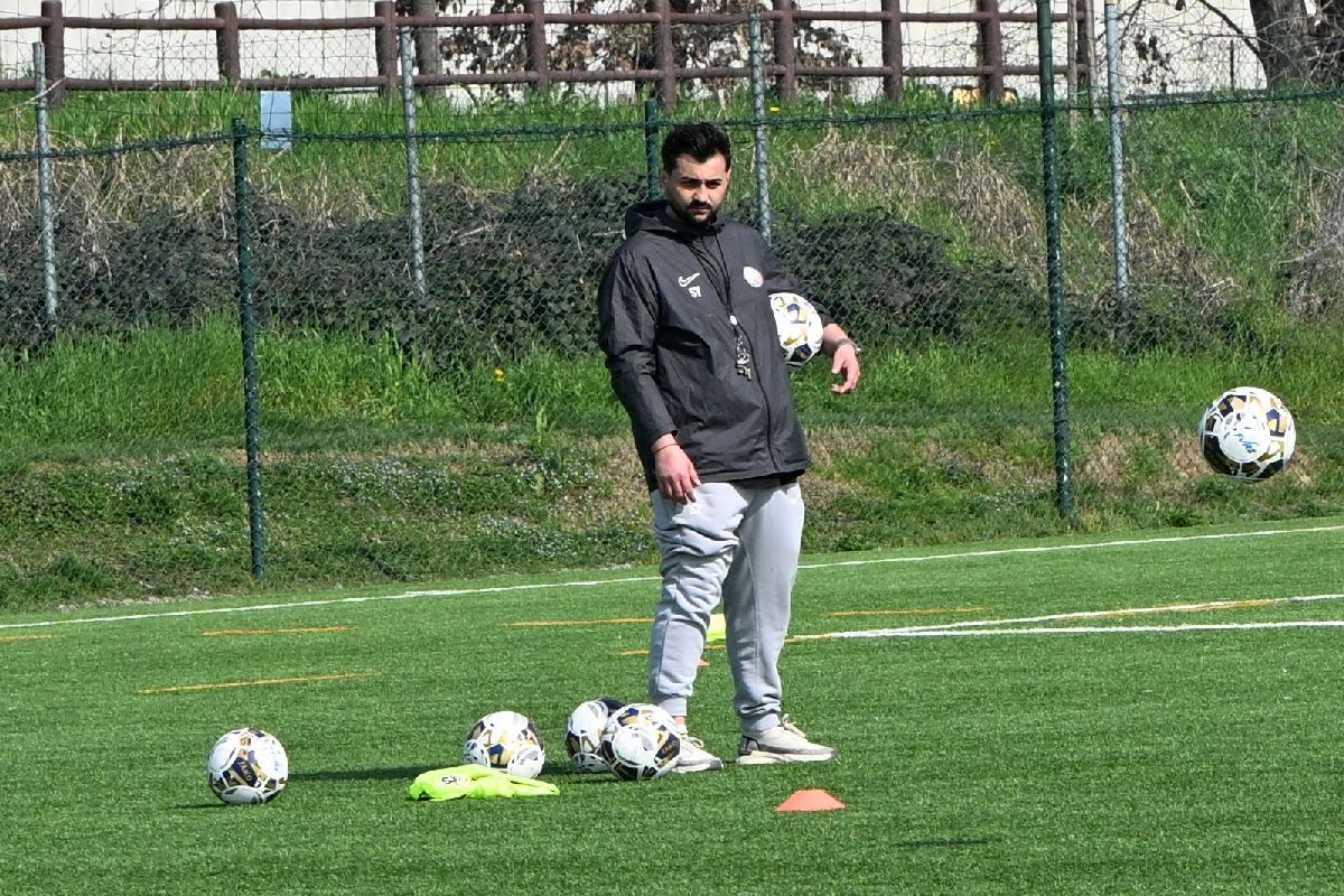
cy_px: 448
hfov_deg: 19.5
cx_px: 672
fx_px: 3920
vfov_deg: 13.0
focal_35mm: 105
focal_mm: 70
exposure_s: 1/1000
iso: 250
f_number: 7.1
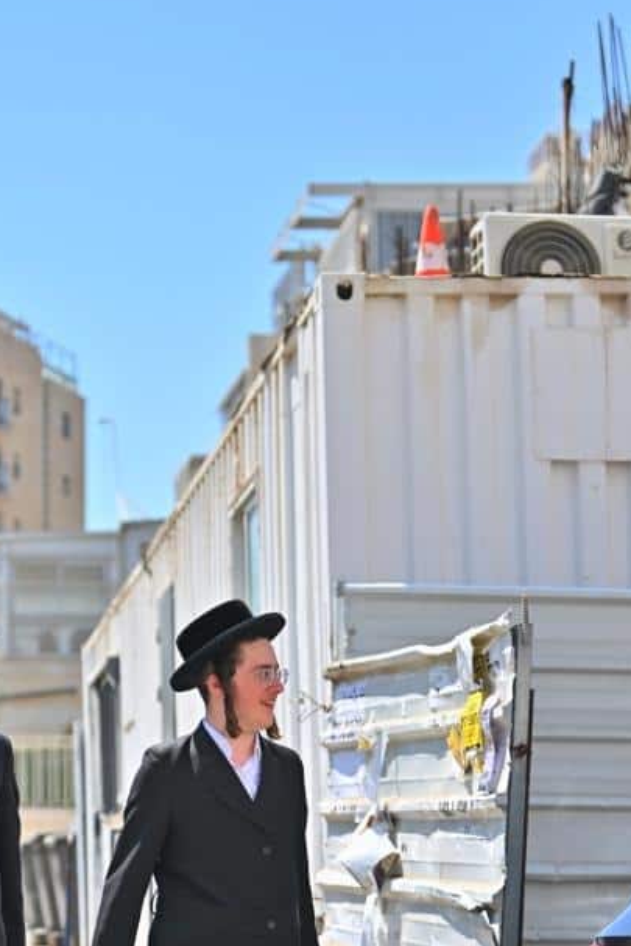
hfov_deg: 11.6
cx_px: 124
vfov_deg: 17.2
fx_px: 3100
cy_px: 773
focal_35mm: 118
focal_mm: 70
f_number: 2.8
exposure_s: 1/2500
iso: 125
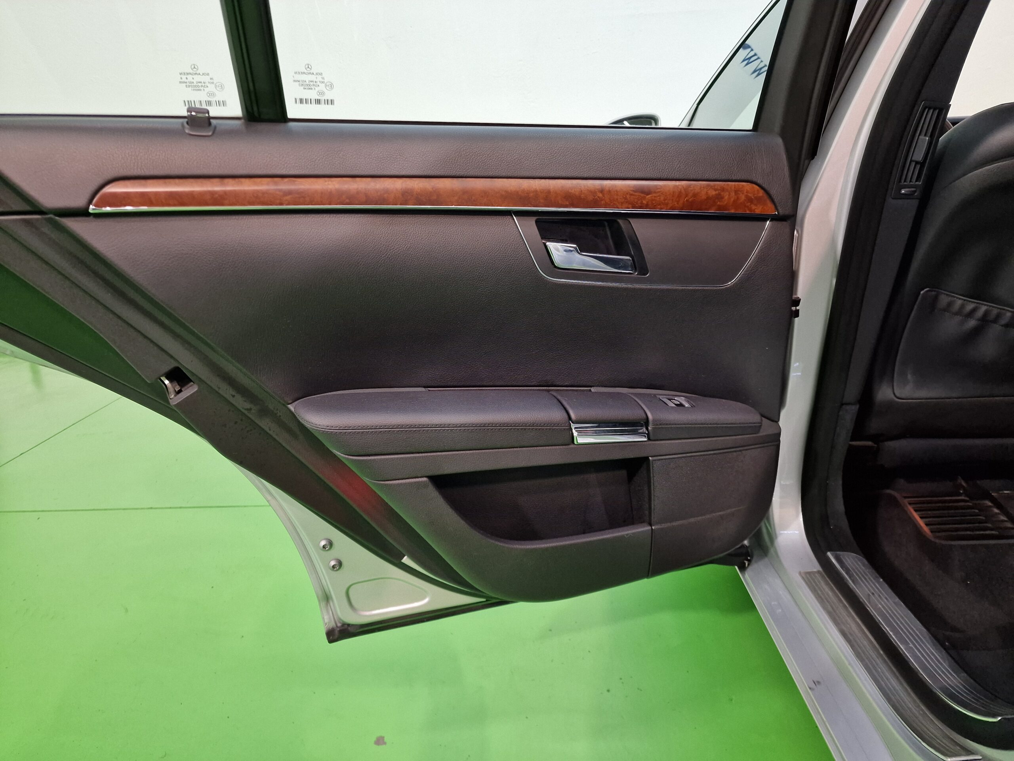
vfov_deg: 58.9
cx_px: 507
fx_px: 674
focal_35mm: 23
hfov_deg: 73.9
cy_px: 380
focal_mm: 6.4
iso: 250
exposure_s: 1/100
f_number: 1.8
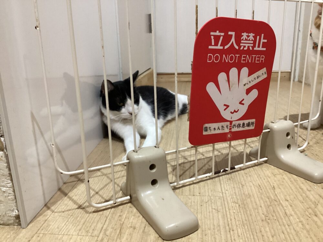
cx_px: 162
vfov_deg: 45.4
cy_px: 121
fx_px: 289
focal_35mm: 31
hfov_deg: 58.4
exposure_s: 1/50
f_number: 2.4
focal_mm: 3.3
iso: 200
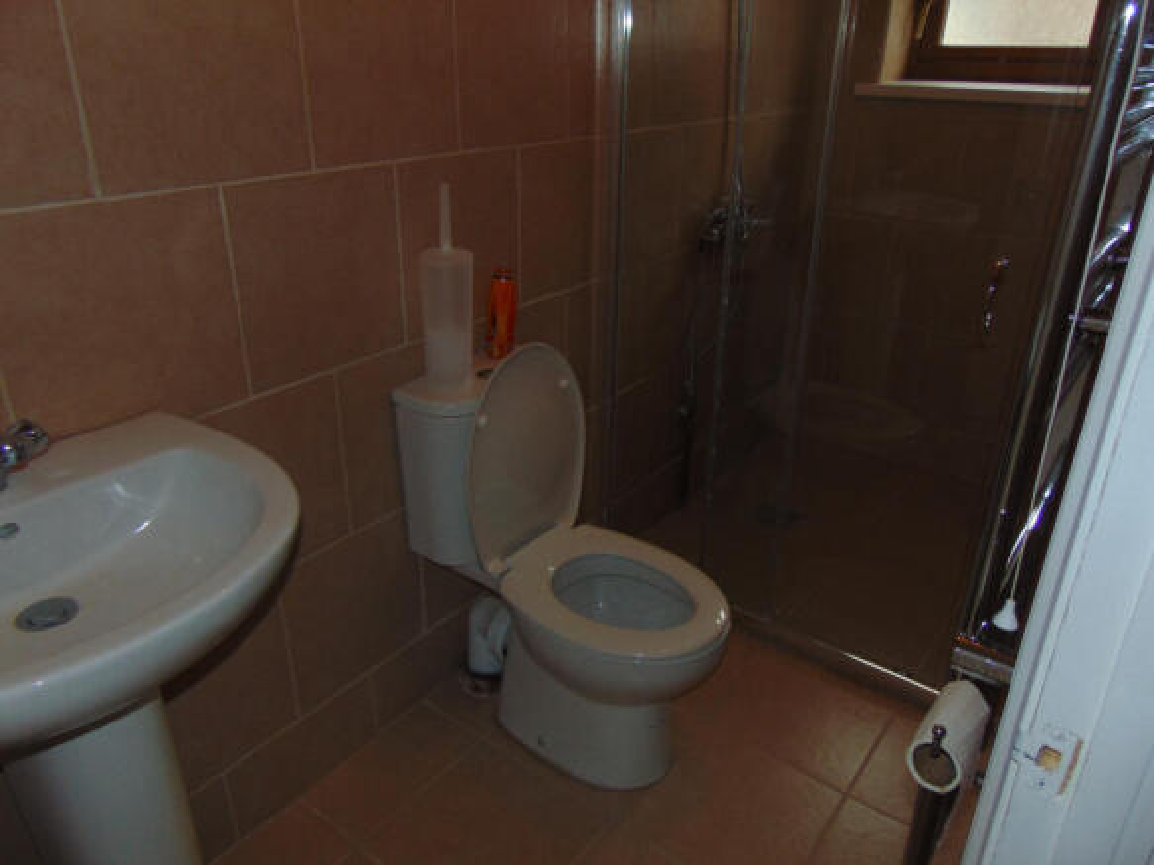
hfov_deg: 69.4
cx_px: 577
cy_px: 432
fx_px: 833
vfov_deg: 54.9
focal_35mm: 25
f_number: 3
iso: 80
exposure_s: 1/30
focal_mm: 4.5
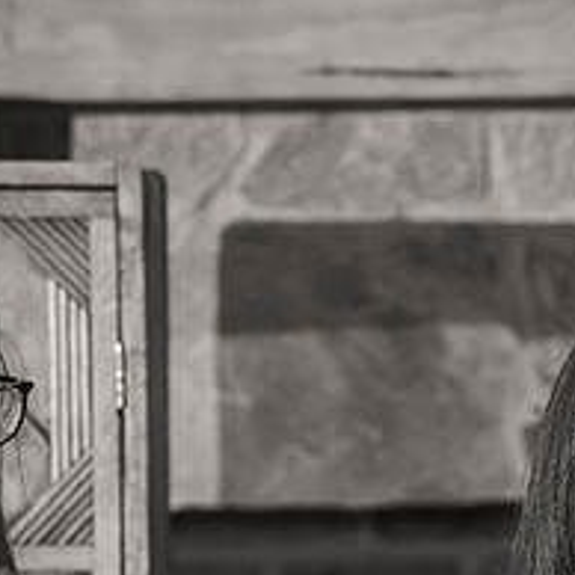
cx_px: 768
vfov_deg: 3.3
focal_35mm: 523
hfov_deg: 3.3
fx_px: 9829
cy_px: 519
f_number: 4.5
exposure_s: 1/125
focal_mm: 200
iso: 800
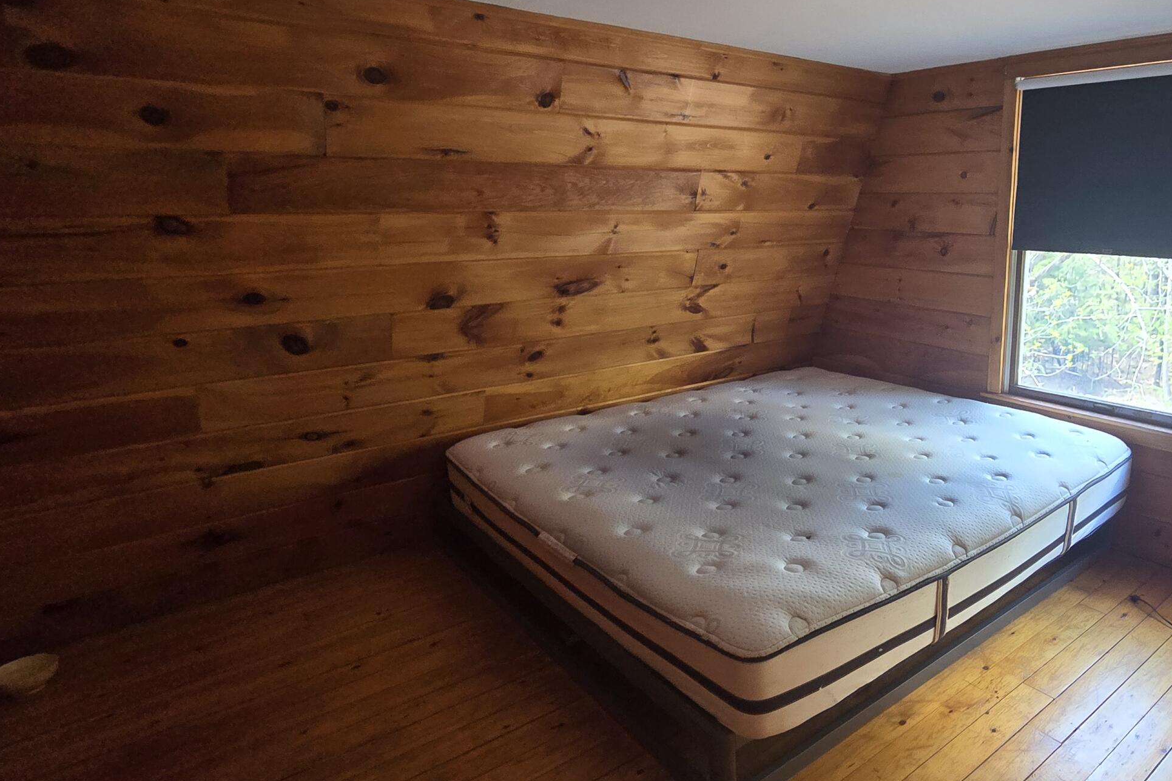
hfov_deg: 77.5
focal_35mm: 21
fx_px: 684
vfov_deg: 59.4
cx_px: 818
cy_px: 354
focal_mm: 2.2
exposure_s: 1/60
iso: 250
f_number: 2.2
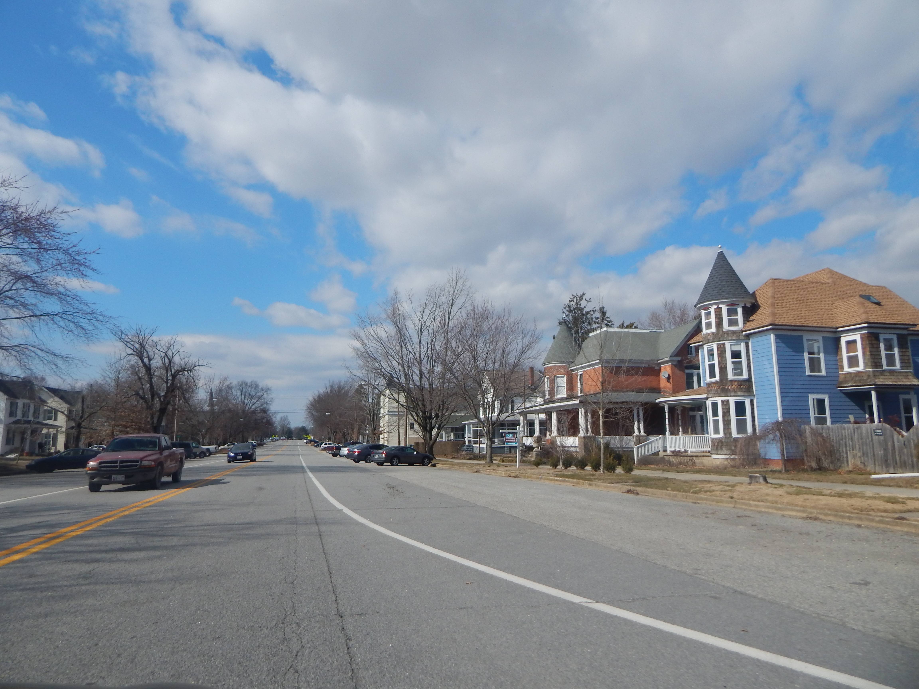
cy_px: 344
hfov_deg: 76.4
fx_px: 584
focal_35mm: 22
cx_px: 460
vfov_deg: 61.1
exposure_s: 1/800
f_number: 6
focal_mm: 4
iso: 125
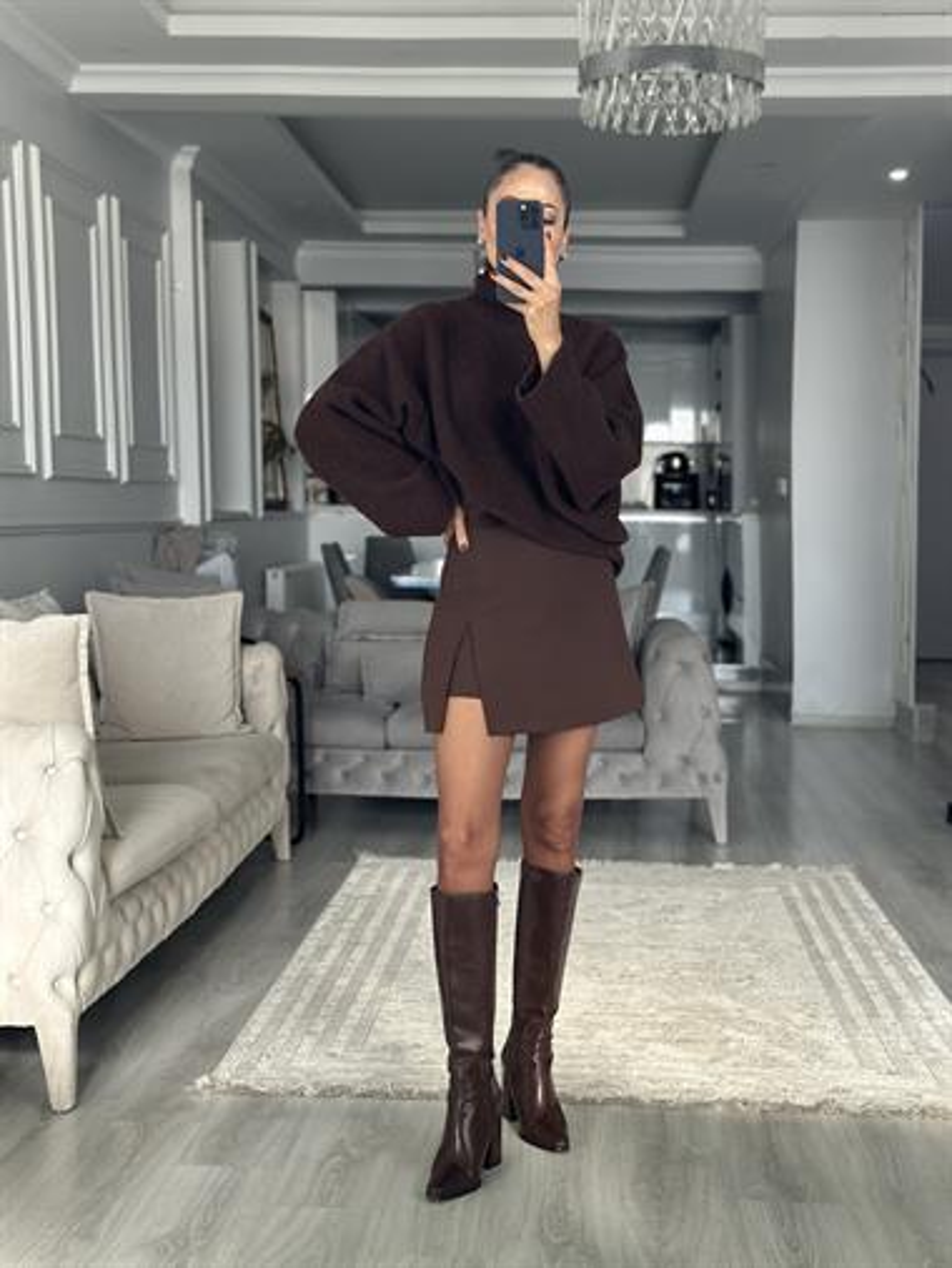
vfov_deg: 39.6
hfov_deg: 30.3
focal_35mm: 48
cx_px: 476
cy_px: 634
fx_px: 1759
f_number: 1.78
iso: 125
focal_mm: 6.86
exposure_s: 1/60
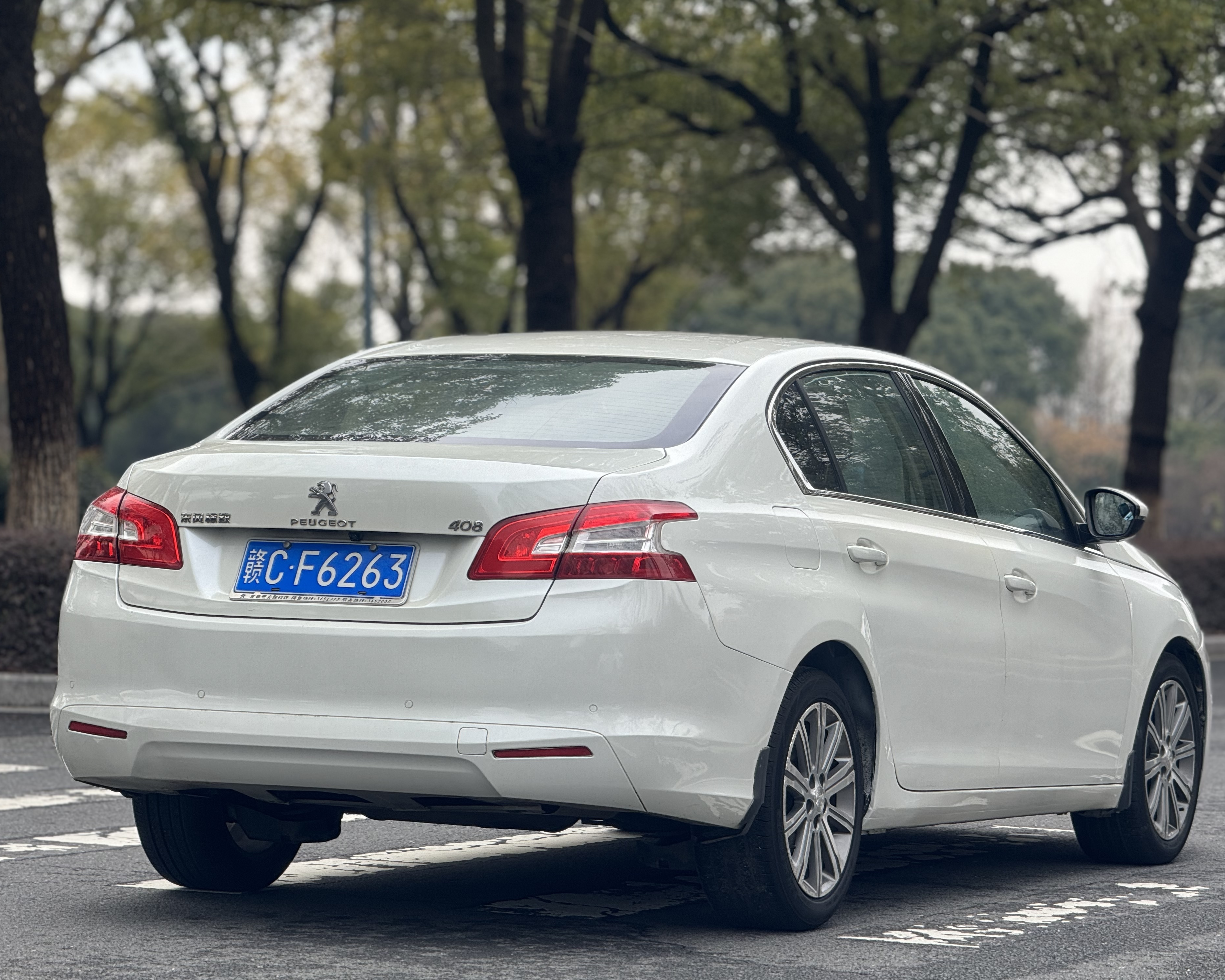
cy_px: 489
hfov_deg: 15.3
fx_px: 4569
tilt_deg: +1.2
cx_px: 619
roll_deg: -0.2
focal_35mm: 126
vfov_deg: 12.2
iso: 50
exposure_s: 1/275
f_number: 2.8
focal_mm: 15.66
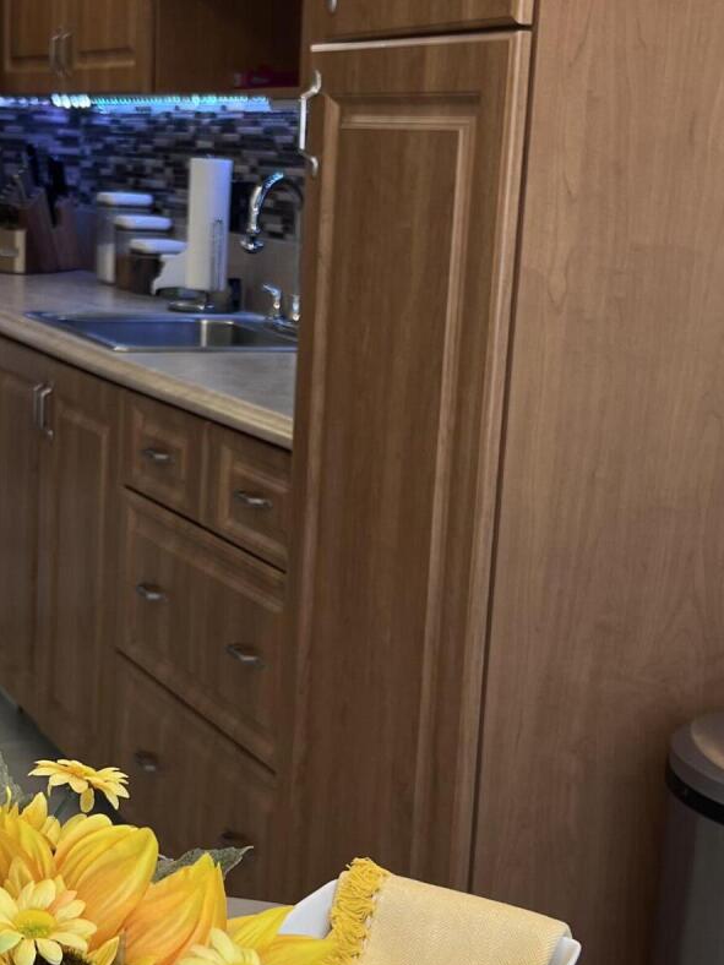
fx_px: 1841
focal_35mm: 66
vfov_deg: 29.3
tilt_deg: -12.2
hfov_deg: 22.2
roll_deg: -3.7
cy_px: 557
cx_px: 271
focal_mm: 5.7
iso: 100
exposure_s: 1/120
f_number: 1.5
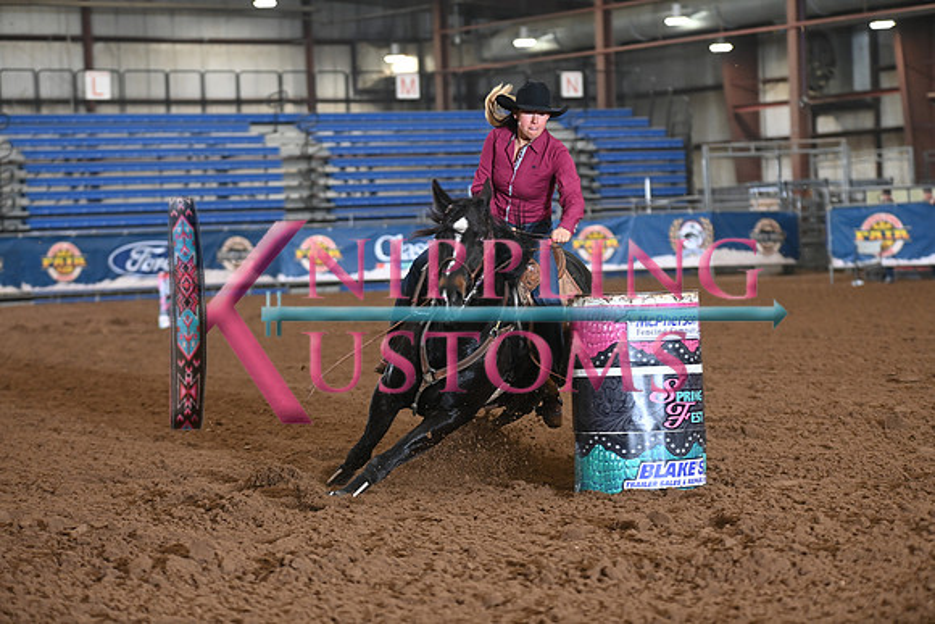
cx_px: 468
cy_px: 312
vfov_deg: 13.0
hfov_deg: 19.5
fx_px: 2728
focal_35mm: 105
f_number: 3.2
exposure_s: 1/250
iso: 2000
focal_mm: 105
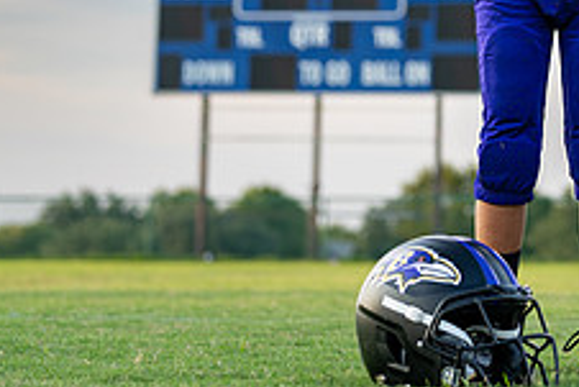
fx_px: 2156
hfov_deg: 15.0
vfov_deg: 10.1
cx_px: 584
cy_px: -77
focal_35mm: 134
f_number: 2
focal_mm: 50
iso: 100
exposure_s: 1/500
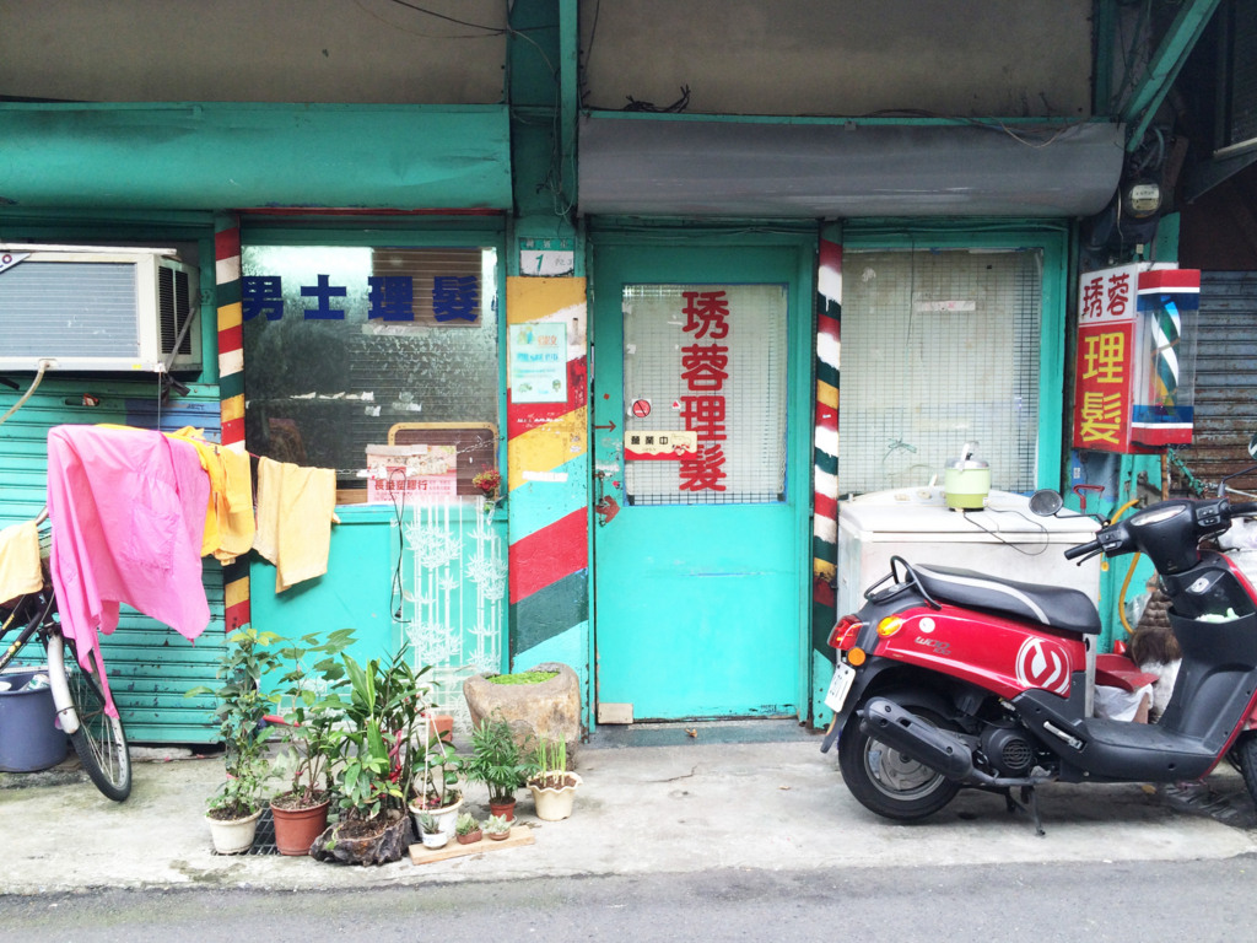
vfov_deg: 48.2
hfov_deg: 61.7
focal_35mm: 29
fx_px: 1053
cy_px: 472
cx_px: 628
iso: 40
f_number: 2.2
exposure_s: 1/120
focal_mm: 4.15
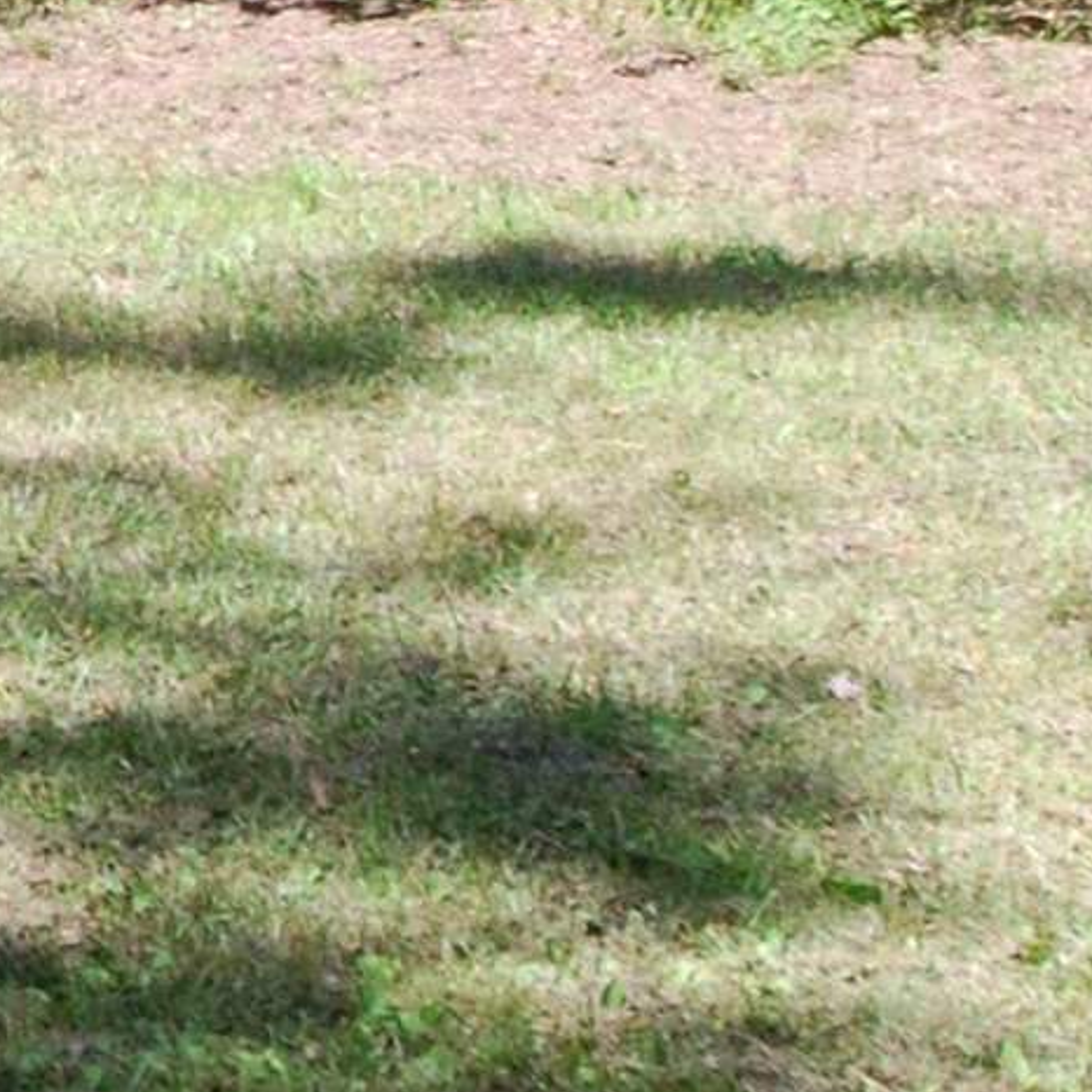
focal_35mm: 202
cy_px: -286
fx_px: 7209
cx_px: -1212
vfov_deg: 8.5
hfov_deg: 8.2
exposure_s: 1/125
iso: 140
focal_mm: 24
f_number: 5.6
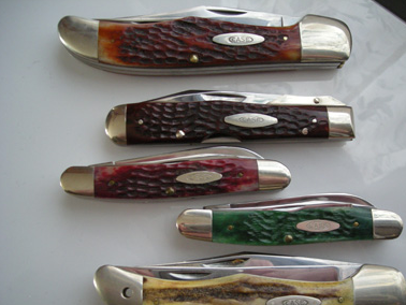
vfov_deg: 35.9
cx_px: 230
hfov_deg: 46.7
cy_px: 172
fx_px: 469
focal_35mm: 40
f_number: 2.8
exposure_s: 1/60
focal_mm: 5.7
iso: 200
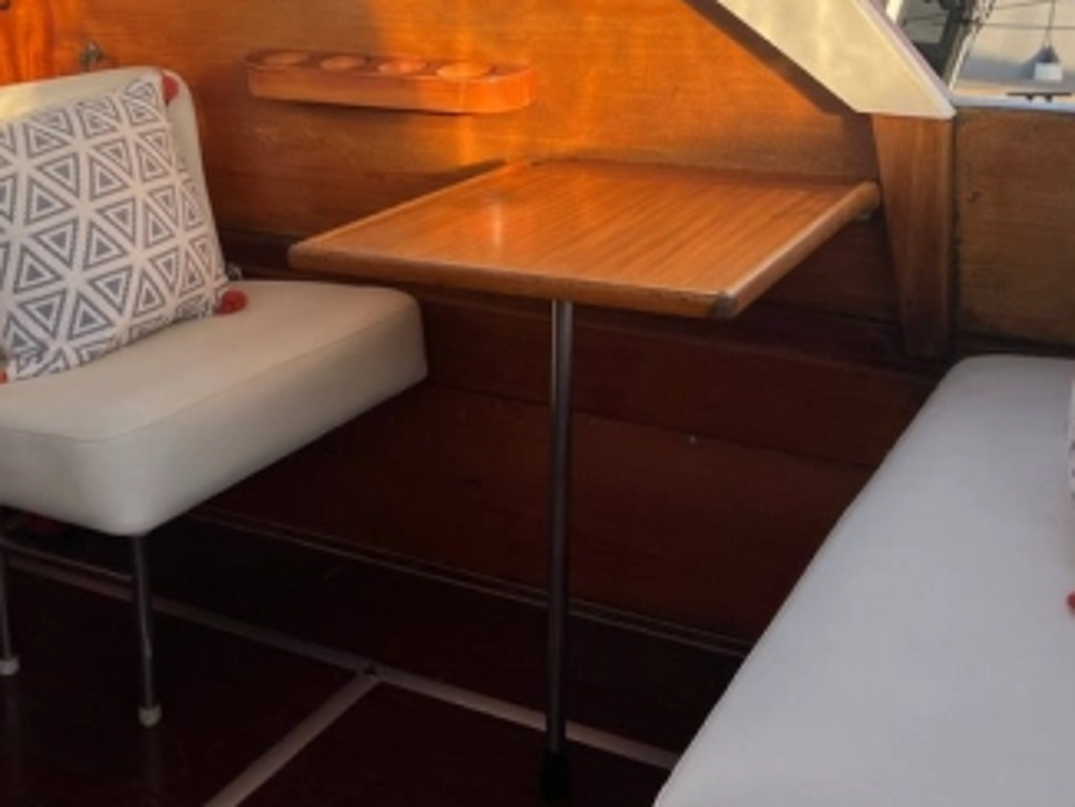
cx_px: 480
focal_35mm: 44
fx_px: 1367
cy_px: 197
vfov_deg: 32.3
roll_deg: +0.7
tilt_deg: -10.4
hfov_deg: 42.9
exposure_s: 1/1183
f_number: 1.5
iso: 50
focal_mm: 5.7
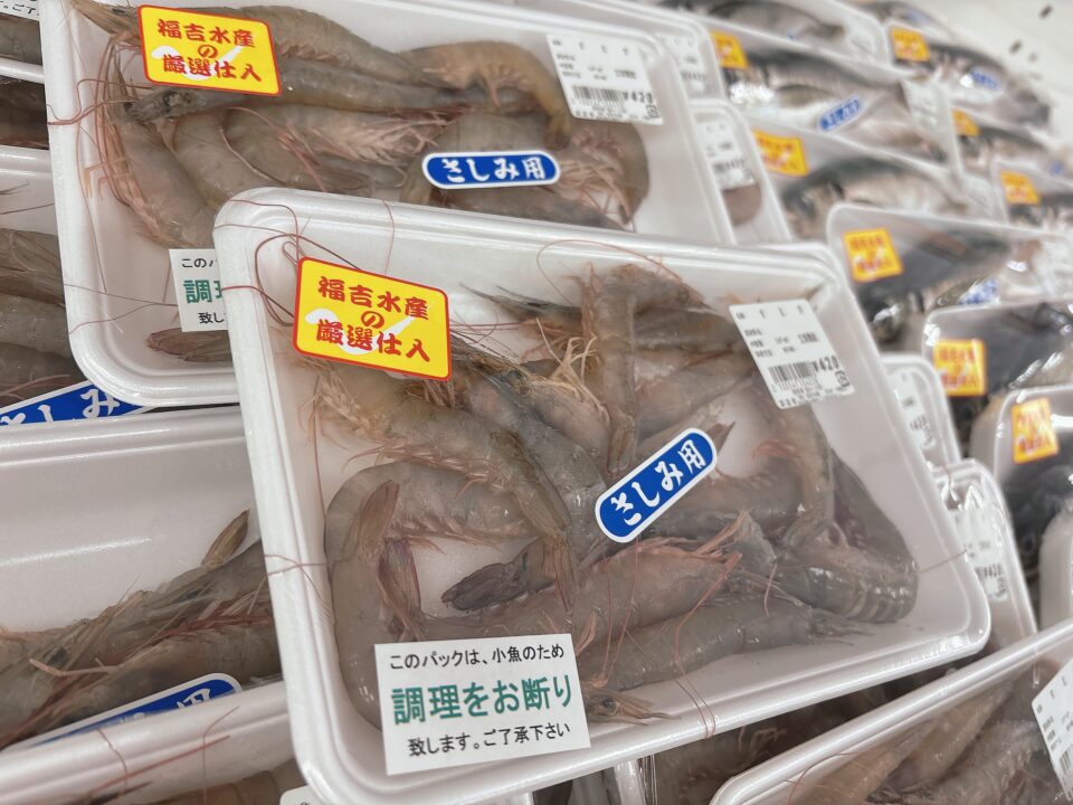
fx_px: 806
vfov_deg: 53.1
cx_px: 536
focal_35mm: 26
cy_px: 402
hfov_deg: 67.3
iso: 80
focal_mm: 5.96
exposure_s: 1/60
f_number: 1.6
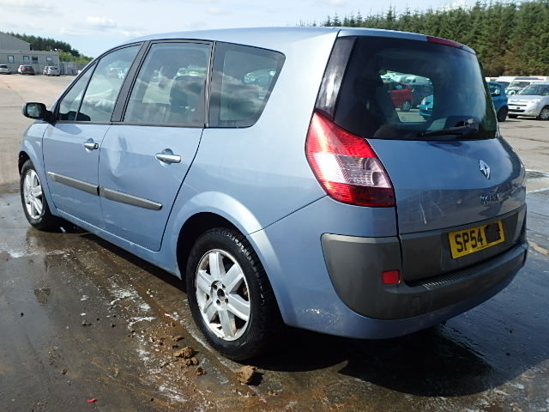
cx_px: 274
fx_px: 492
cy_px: 206
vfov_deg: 45.4
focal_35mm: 31
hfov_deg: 58.4
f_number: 4.7
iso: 125
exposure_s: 1/500
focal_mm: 5.6
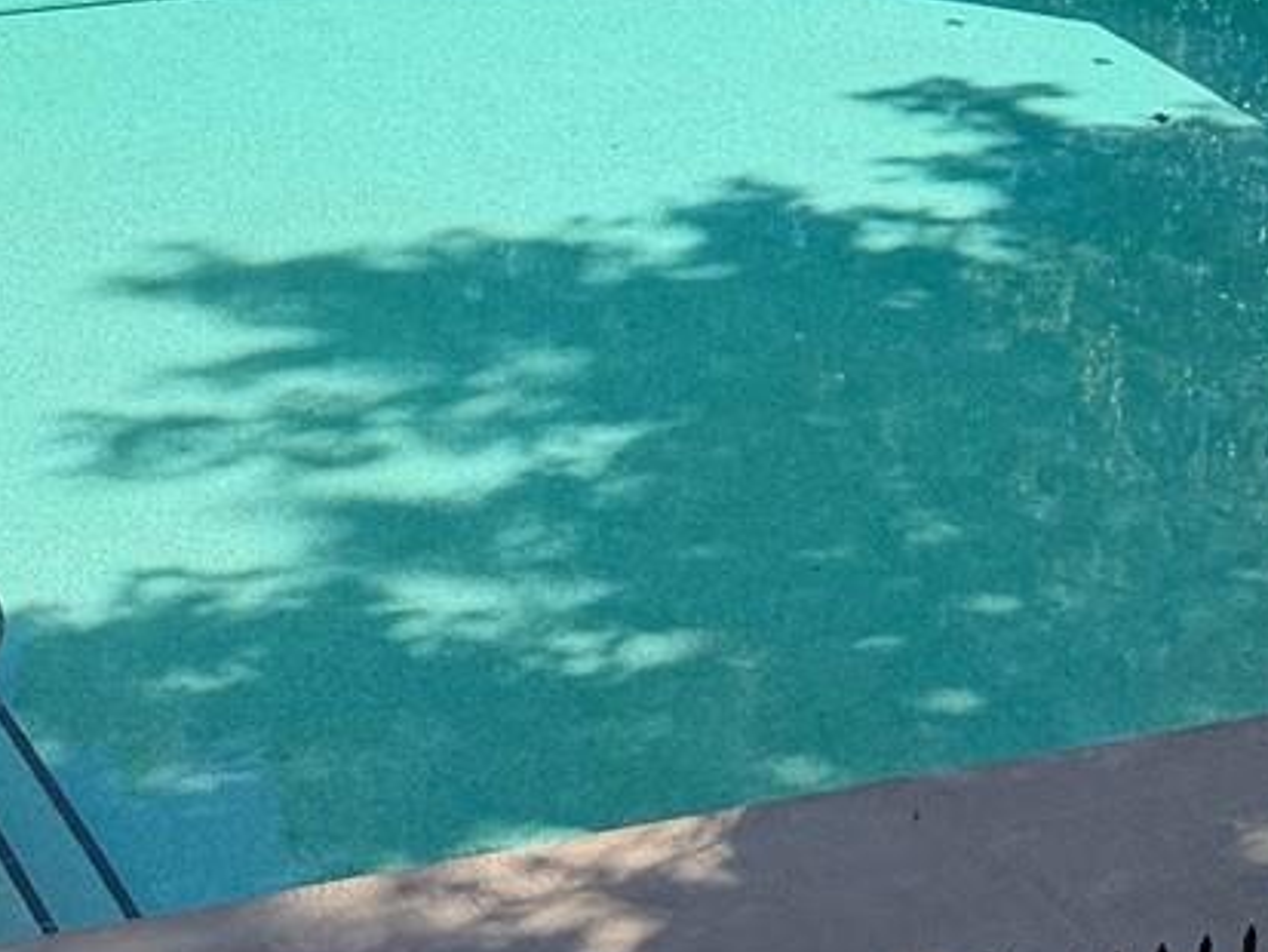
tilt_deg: -13.6
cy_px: -777
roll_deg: -0.7
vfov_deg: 11.5
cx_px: -64
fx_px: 4360
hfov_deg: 16.1
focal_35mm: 119
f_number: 1.78
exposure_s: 1/1770
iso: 80
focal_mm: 6.76
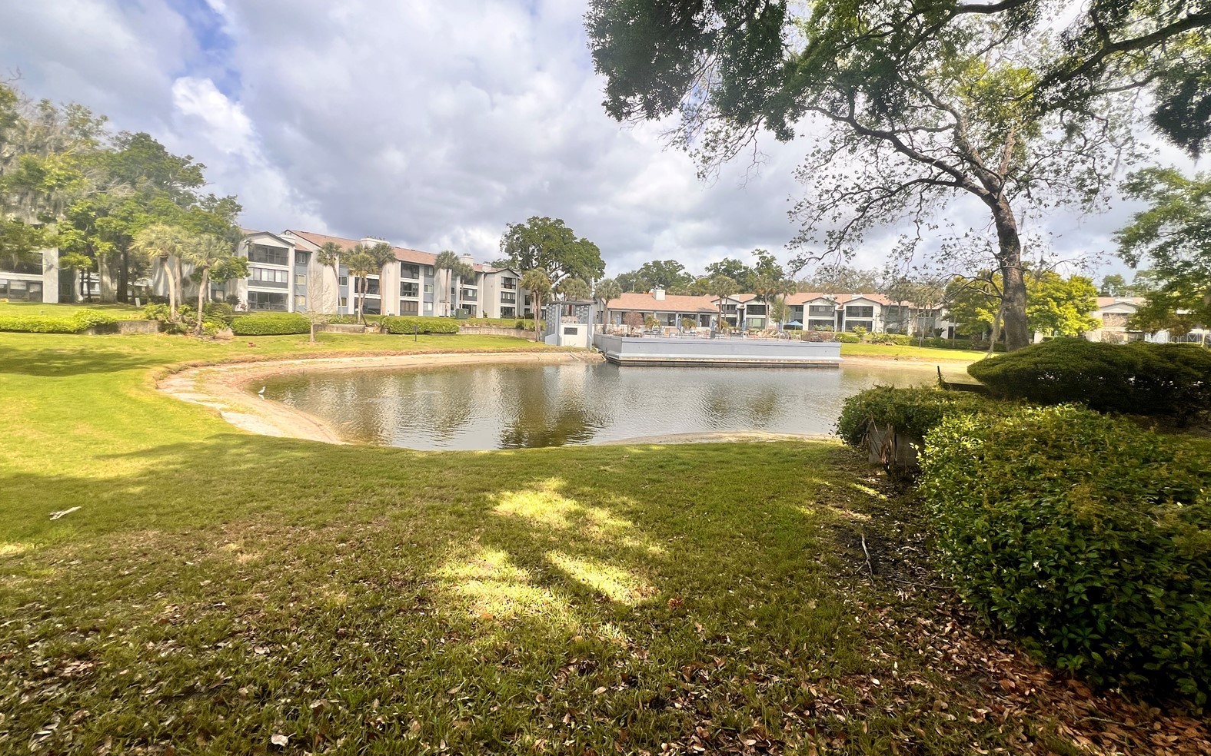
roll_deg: -1.3
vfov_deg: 78.4
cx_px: 601
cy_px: 338
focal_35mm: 14
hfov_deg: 105.3
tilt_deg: -2.6
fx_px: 462
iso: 32
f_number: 1.8
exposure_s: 1/1468
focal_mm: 1.57
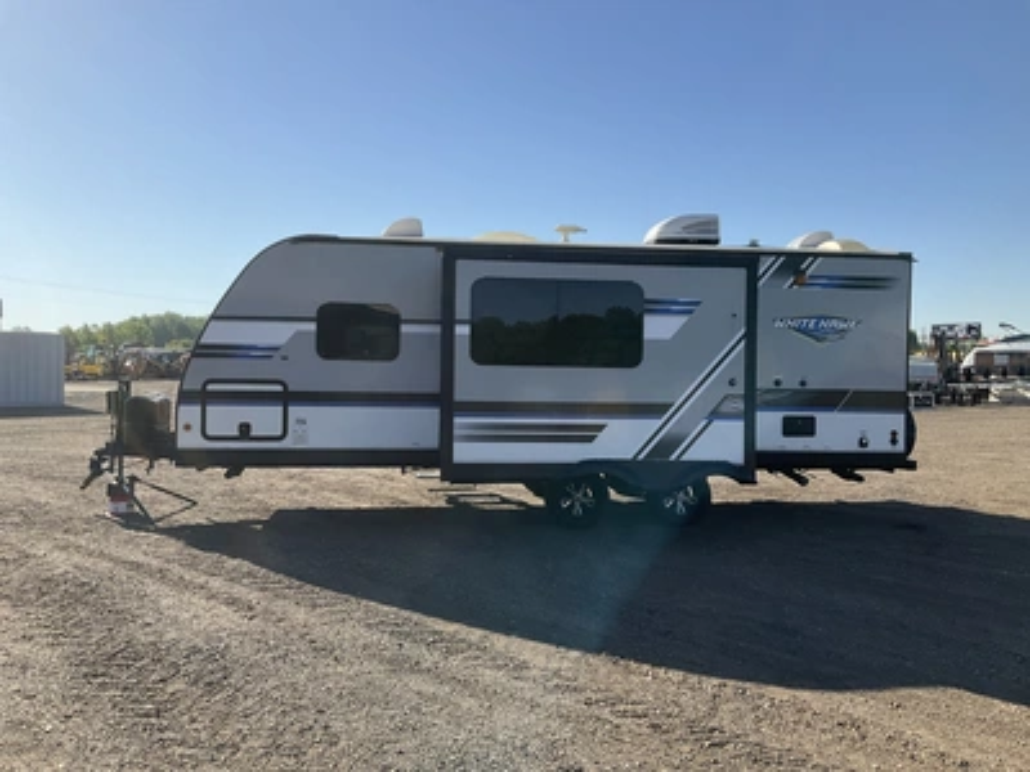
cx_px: 515
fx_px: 863
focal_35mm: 29
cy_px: 386
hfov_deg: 61.7
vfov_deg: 48.2
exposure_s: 1/1848
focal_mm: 3
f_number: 1.8
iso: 25
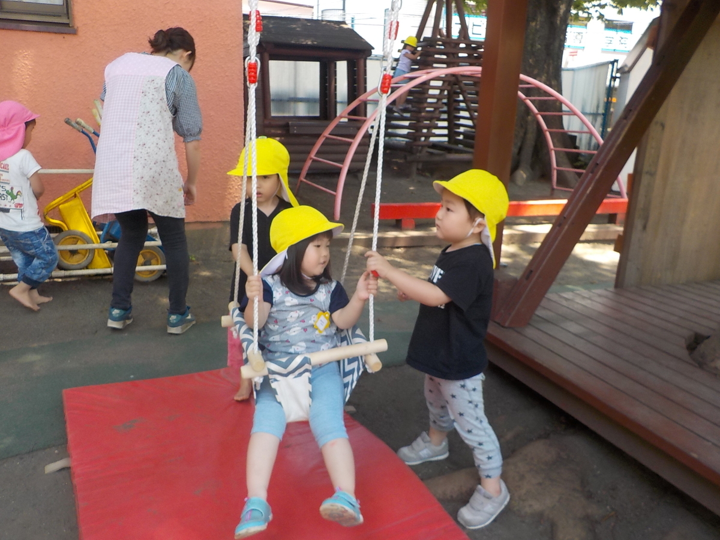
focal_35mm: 30
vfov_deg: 46.8
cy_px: 270
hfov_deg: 60.0
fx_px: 624
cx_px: 360
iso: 125
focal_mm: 4.1
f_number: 3.3
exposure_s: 1/125
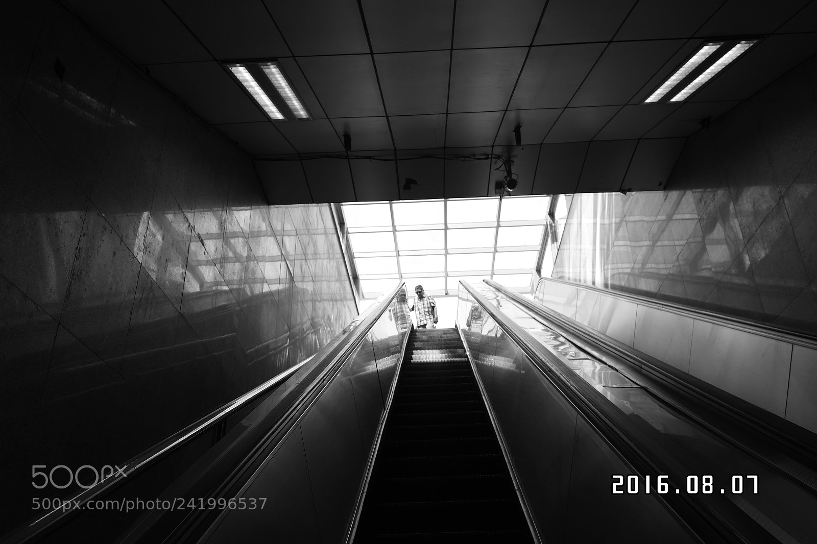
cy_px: 272
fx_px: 681
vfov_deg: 43.6
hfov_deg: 61.9
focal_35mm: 30
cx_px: 408
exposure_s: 1/100
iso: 100
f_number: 4.5
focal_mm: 20
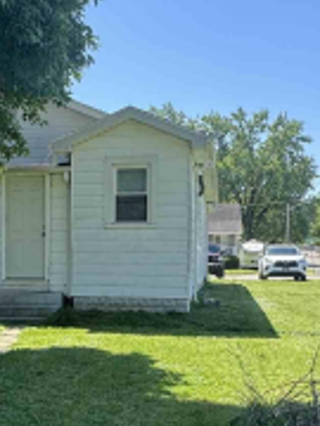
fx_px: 641
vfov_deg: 36.3
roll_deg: +0.8
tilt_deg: -3.6
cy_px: 296
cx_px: 89
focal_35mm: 52
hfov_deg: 27.7
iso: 40
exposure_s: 1/693
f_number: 2.2
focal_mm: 2.22
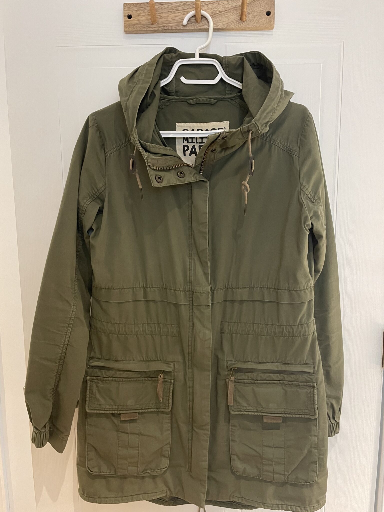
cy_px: 256
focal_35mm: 26
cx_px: 192
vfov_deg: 67.3
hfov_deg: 53.1
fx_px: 385
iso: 500
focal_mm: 4.2
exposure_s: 1/60
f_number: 1.6
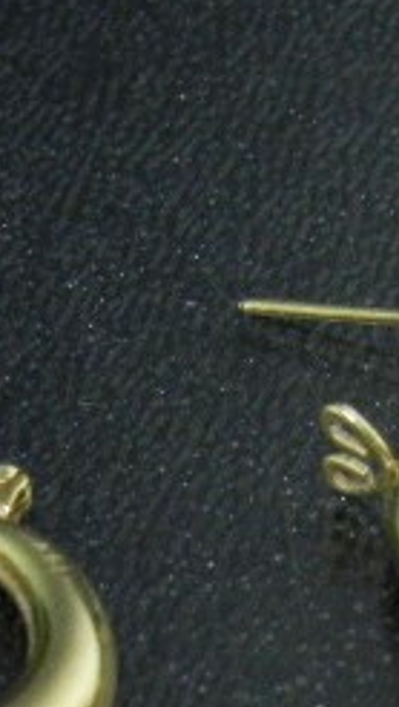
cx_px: 192
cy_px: 675
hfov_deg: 5.6
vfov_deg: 9.8
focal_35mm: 218
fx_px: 4086
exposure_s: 1/30
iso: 800
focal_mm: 13.9
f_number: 8.6
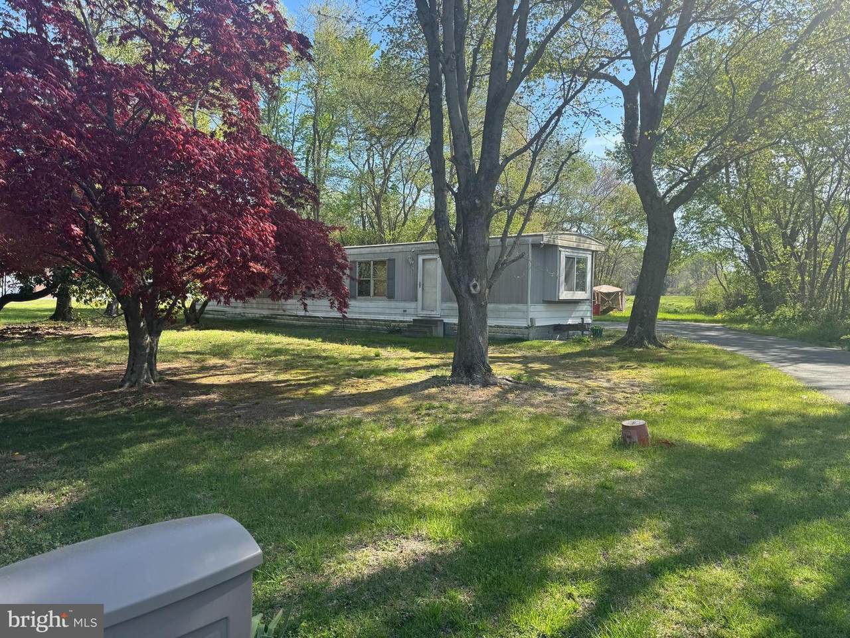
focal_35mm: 24
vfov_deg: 56.8
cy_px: 319
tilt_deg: -4.0
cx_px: 425
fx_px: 589
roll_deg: -0.8
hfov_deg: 71.6
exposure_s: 1/1172
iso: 80
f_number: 1.78
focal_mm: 6.76
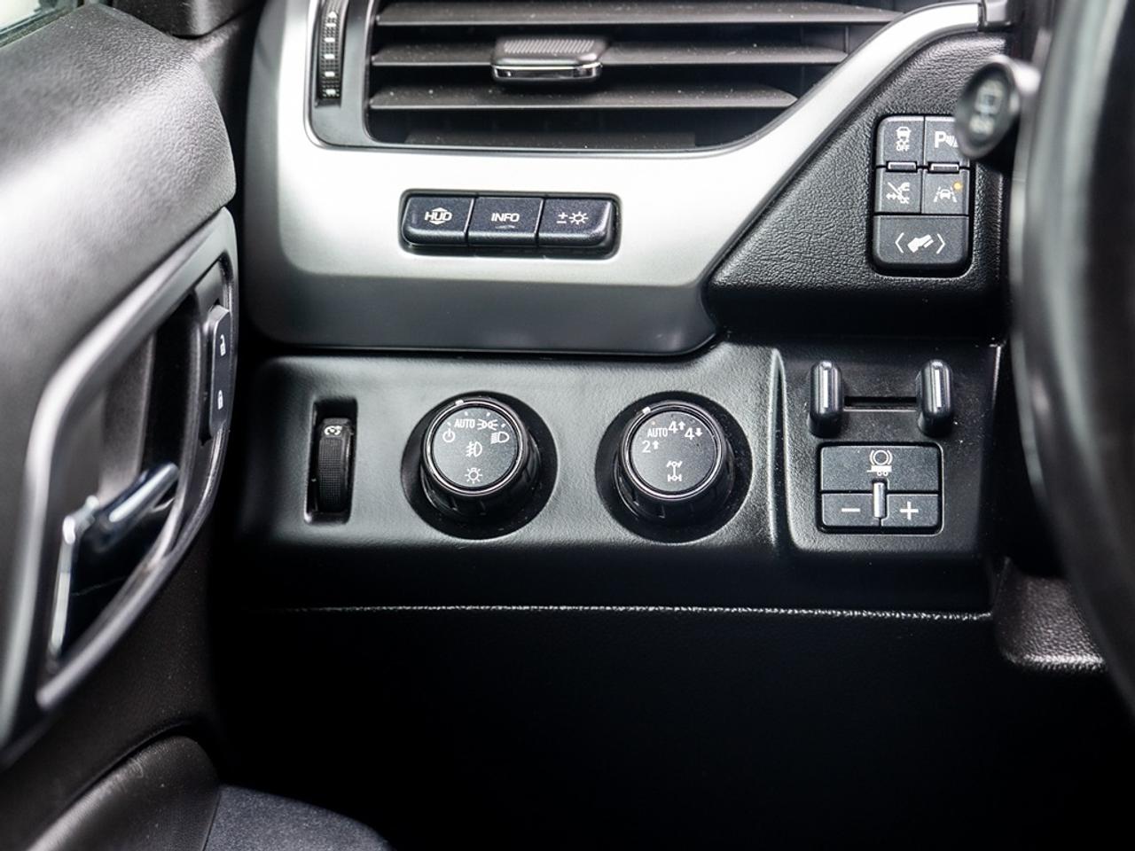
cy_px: 437
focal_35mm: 75
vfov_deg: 19.5
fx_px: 2474
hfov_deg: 25.8
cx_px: 651
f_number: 4
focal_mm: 53
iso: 800
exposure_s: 1/60
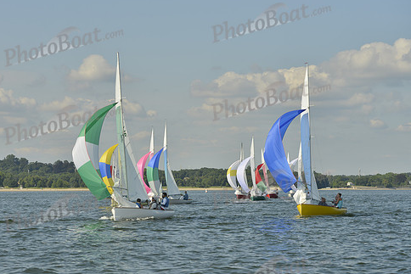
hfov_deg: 19.8
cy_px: 155
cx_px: 168
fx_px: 1176
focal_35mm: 103
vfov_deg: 13.3
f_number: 6.3
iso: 200
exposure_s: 1/1600
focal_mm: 86
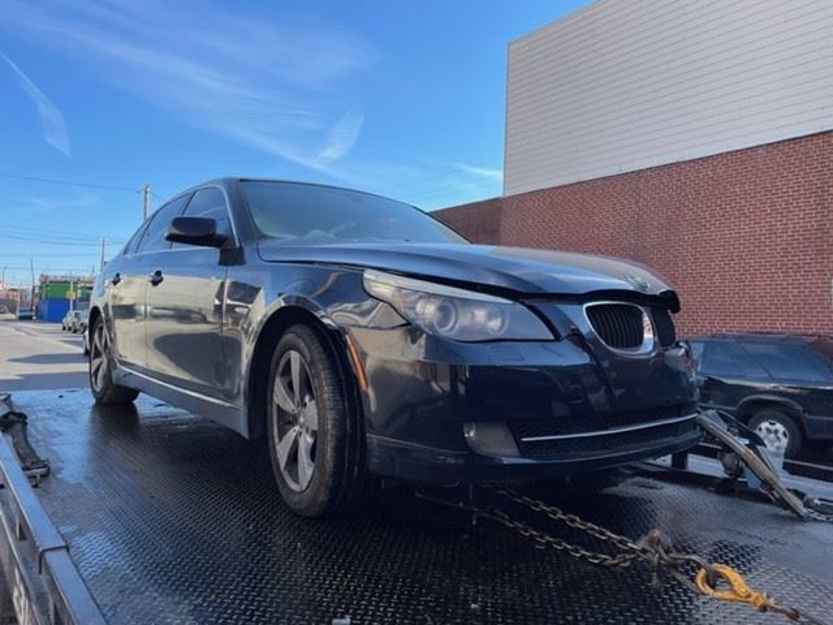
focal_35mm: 26
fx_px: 626
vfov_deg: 53.1
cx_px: 416
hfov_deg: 67.3
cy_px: 312
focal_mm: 4.2
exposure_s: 1/1435
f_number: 1.6
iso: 32
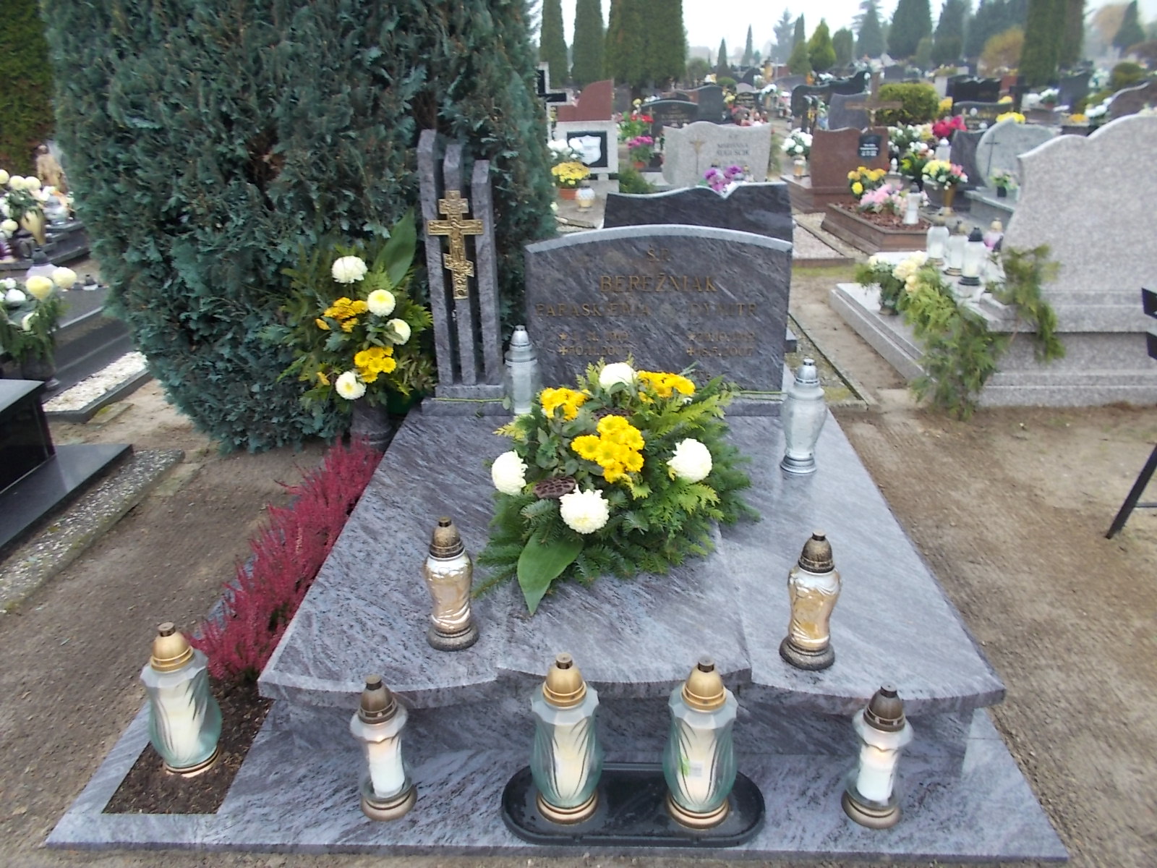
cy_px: 434
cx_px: 578
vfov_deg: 53.1
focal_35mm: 26
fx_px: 869
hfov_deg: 67.3
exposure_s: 1/30
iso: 80
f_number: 3.2
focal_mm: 4.6
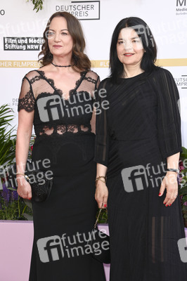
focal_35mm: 98
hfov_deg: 13.9
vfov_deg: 20.8
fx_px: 765
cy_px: 140
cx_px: 94
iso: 500
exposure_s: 1/250
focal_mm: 98
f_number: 6.3
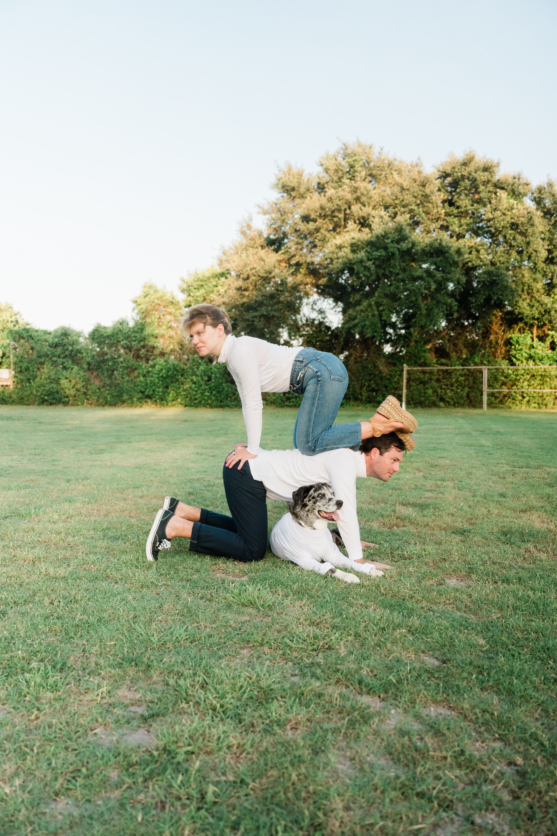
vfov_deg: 61.9
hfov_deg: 43.6
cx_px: 278
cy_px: 418
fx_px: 696
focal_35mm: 30
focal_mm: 30
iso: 1600
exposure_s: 1/6400
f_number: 2.8
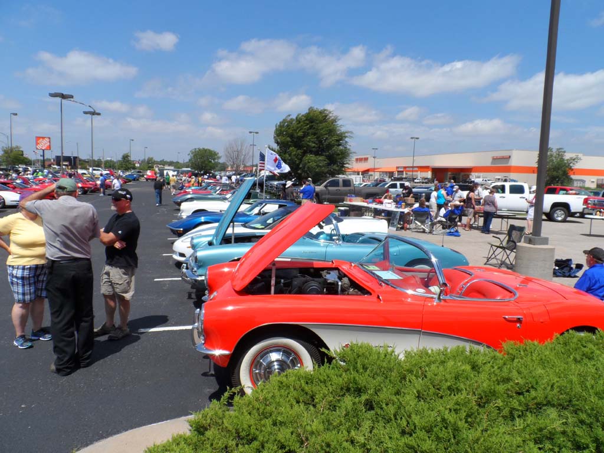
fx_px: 419
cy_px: 226
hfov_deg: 71.6
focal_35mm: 24
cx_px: 302
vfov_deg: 56.8
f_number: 4.5
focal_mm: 4
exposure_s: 1/750
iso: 80
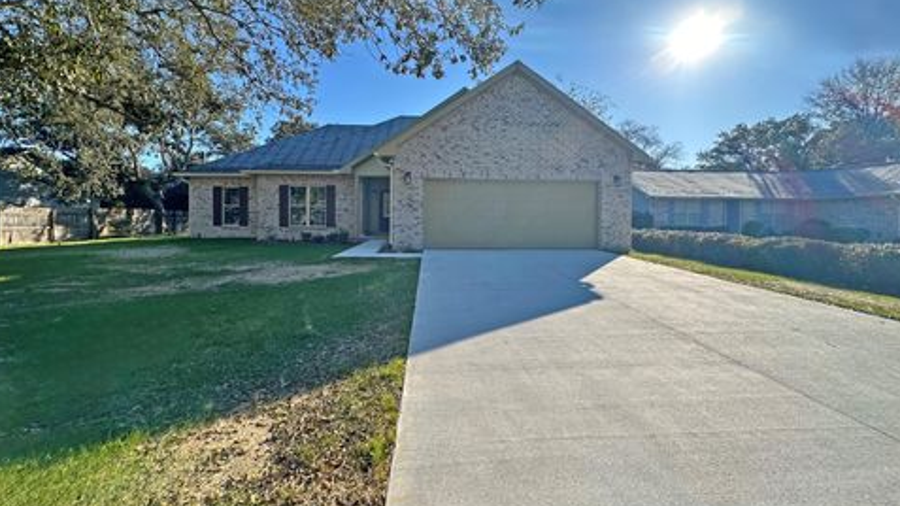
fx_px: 382
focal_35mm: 16
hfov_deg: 99.4
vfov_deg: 66.8
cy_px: 222
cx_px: 451
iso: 50
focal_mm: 2.22
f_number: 2.2
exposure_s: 1/1335
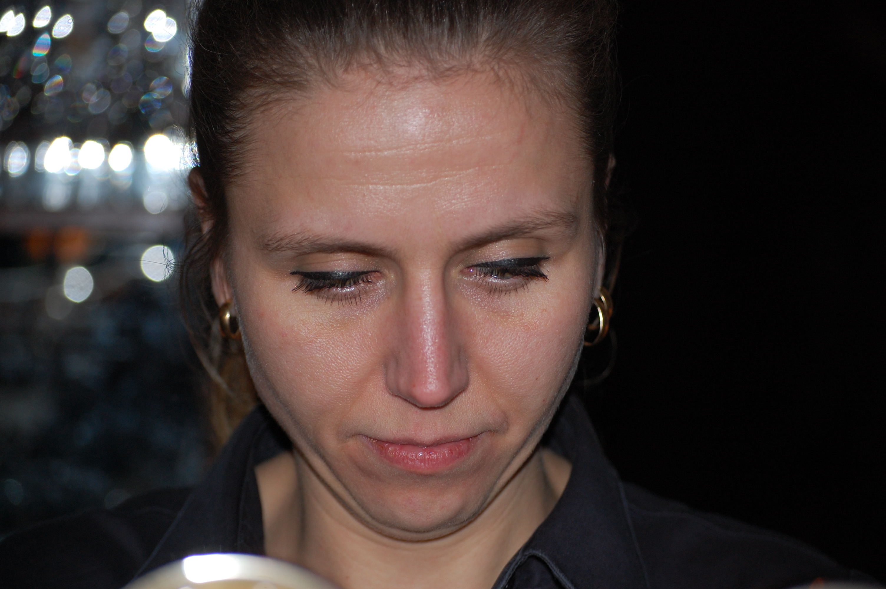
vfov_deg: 13.4
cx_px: 443
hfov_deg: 20.0
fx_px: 2508
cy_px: 294
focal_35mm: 102
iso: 400
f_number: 4.2
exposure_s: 1/60
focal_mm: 68
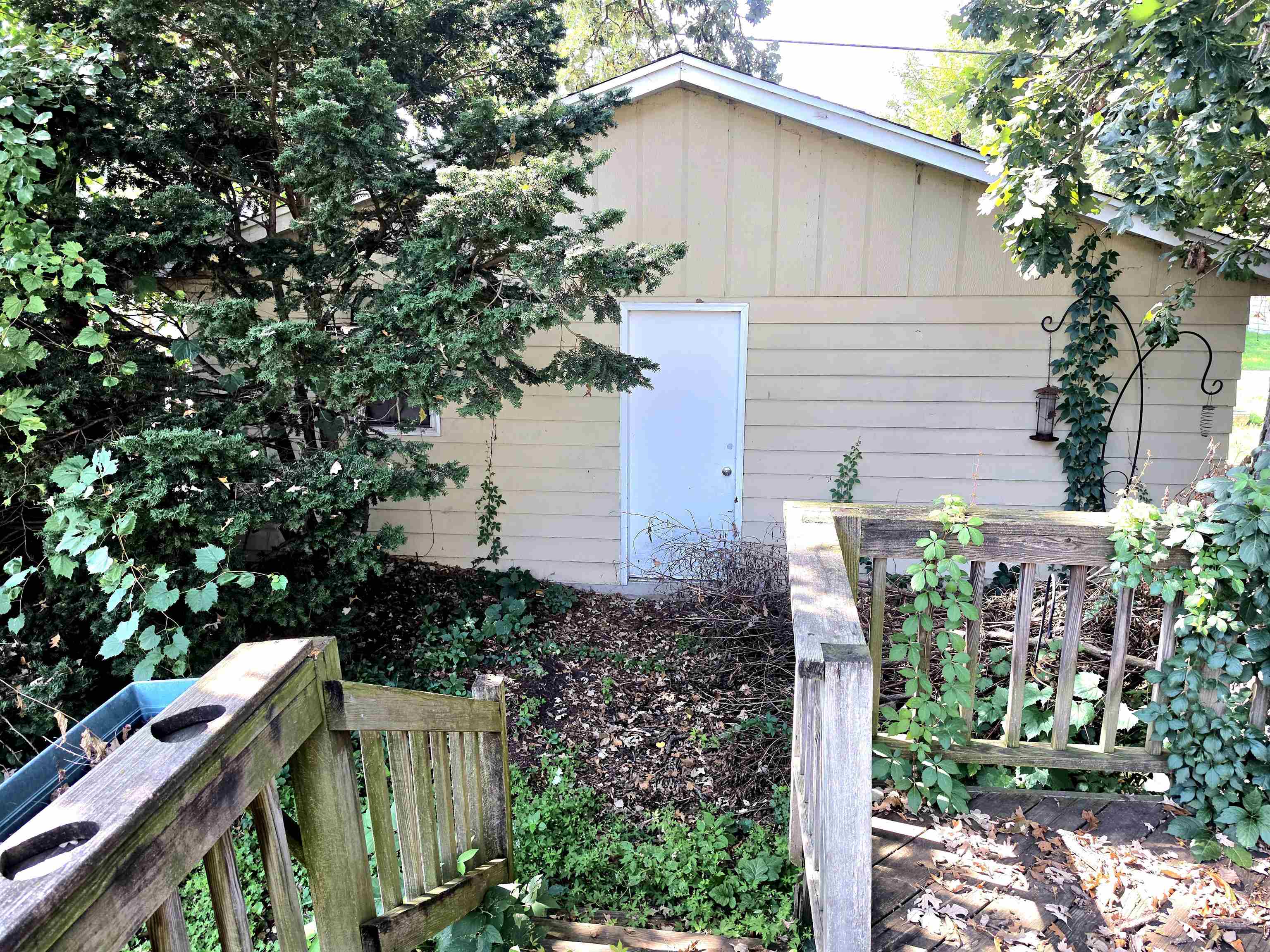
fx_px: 844
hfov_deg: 73.9
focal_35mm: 23
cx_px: 635
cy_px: 476
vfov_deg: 58.9
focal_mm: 6.5
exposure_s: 1/120
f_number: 1.4
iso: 20
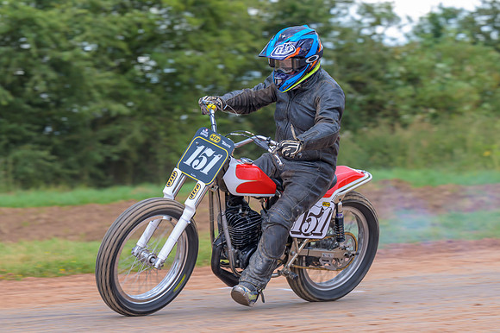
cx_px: 229
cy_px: 173
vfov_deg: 7.8
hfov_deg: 11.7
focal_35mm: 176
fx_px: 2437
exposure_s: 1/320
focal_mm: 101
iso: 250
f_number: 4
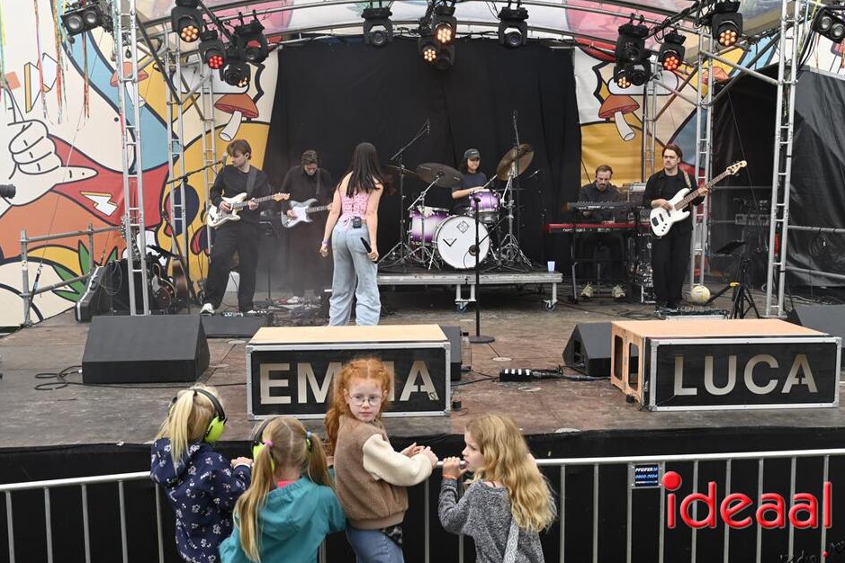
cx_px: 431
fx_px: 892
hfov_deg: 50.7
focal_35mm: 38
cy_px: 276
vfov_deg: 35.1
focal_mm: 36
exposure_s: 1/125
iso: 200
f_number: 5.6
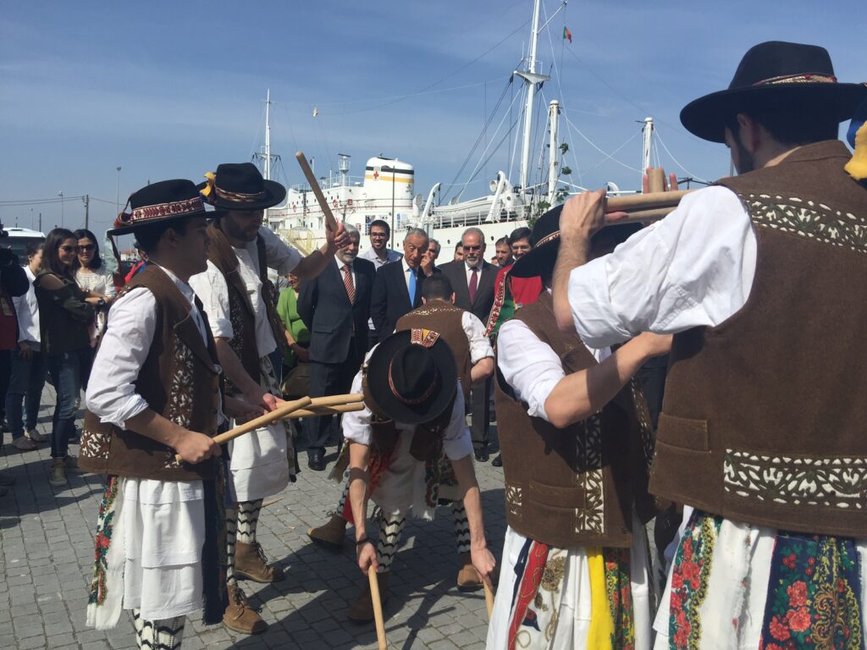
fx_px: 726
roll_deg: -3.0
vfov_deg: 48.2
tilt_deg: -2.1
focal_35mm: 29
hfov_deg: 61.7
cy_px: 325
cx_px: 434
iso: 32
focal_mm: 4.15
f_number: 2.2
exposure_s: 1/2825
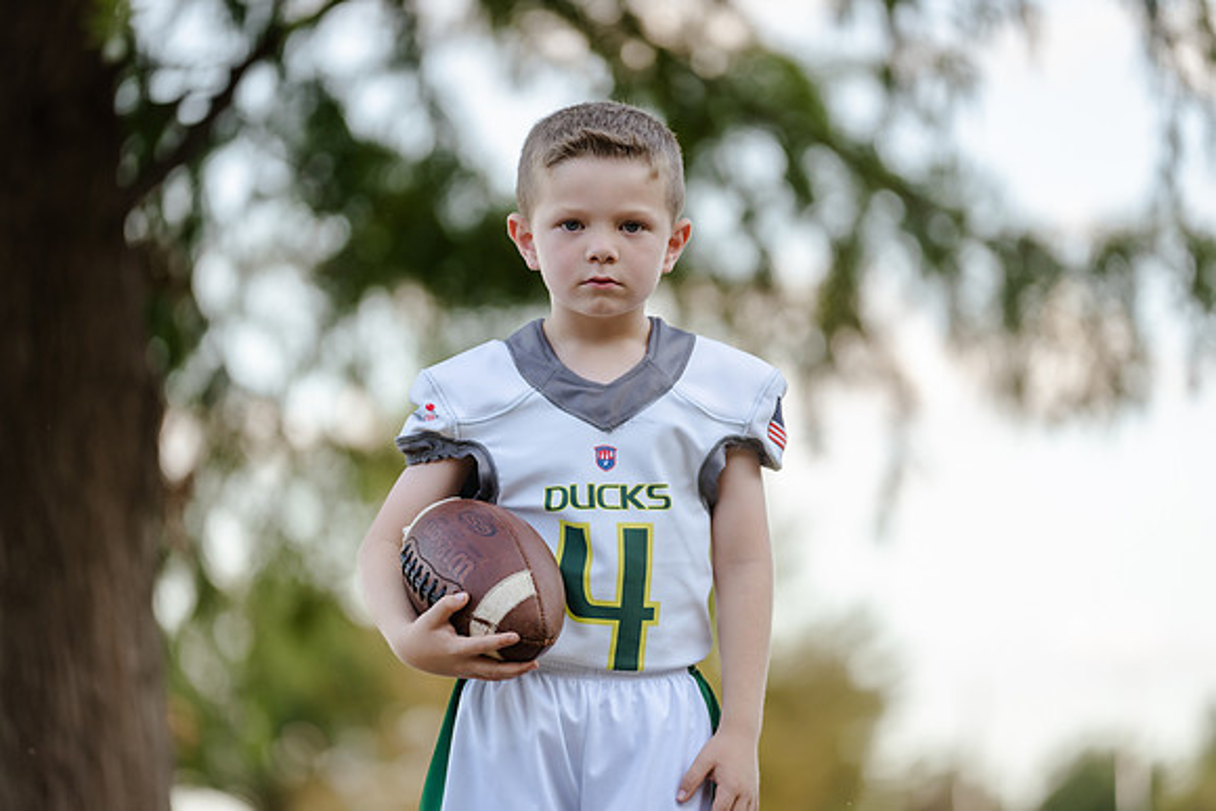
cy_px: 406
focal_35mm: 159
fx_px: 5372
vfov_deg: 8.6
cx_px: 608
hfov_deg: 12.9
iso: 160
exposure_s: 1/320
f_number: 2.8
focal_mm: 159
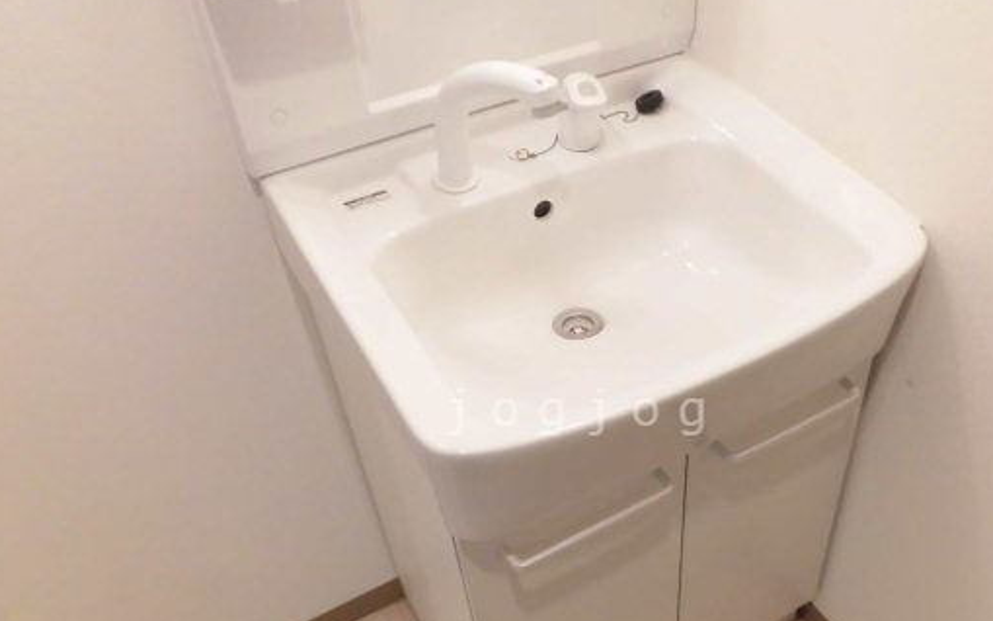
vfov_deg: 39.0
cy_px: 412
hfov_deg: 59.3
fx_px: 866
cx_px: 581
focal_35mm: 32
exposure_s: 1/40
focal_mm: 4.3
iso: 250
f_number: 3.1
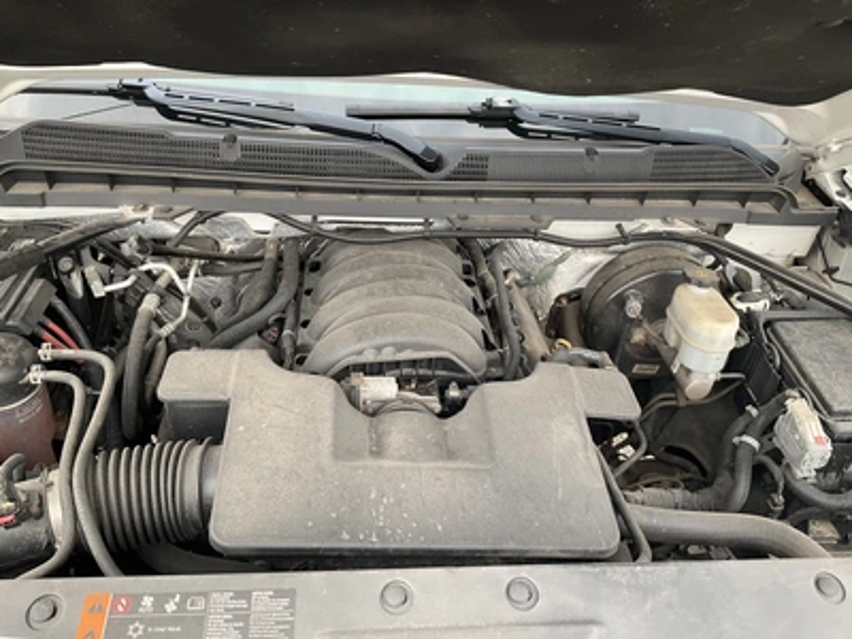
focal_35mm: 29
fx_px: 714
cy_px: 320
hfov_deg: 61.7
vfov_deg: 48.2
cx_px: 426
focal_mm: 3
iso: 32
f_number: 1.8
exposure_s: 1/122
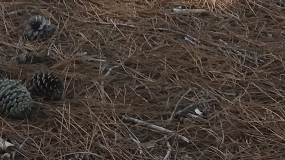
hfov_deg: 14.1
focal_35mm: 153
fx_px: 1156
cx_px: 143
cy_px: -349
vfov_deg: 7.0
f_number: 1.9
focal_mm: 3.7
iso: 64
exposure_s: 1/132
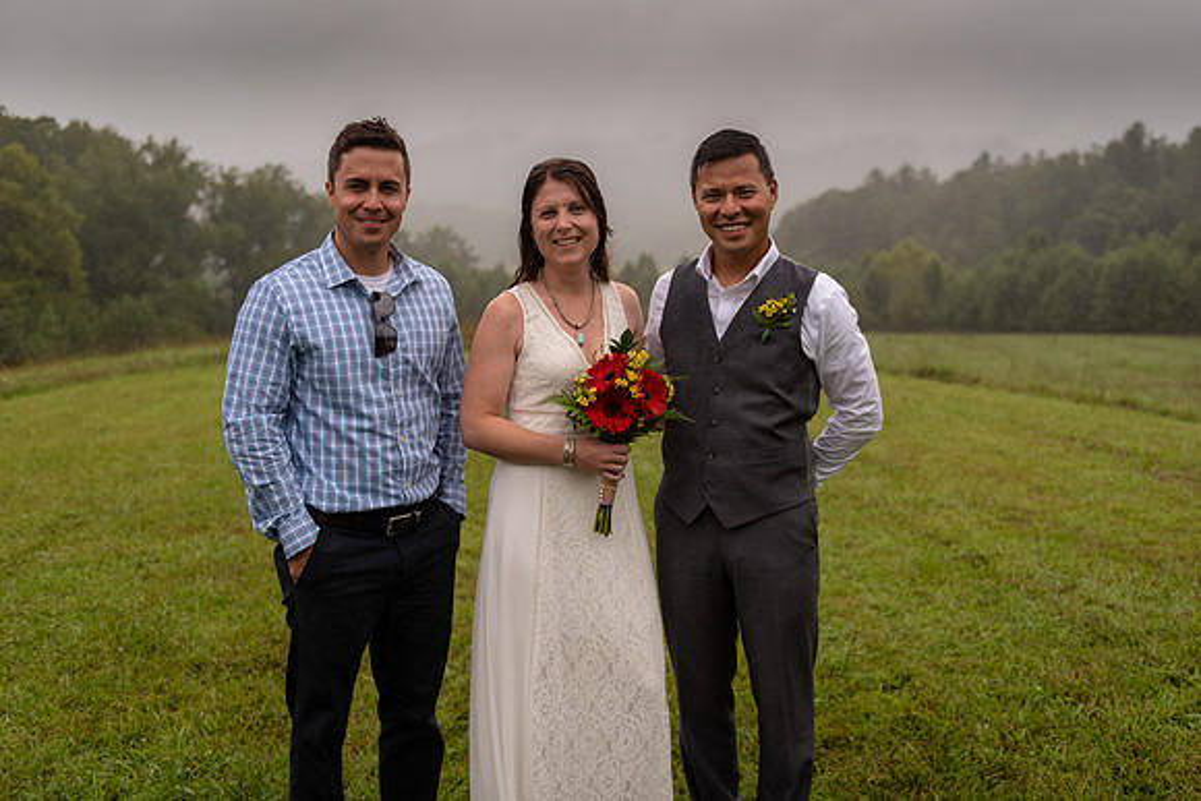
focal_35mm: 40
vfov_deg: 33.0
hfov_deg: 47.9
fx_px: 1349
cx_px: 674
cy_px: 351
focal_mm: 36
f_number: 2.8
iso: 250
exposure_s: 1/4000
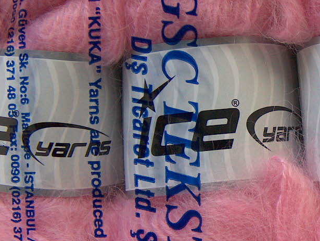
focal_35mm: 78
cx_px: 317
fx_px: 722
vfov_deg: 18.9
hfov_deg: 23.9
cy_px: 124
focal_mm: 7.6
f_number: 2.8
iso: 200
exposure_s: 1/36.7
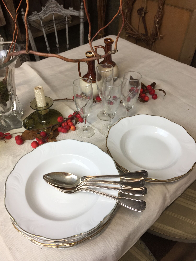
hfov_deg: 48.2
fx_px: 219
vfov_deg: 61.7
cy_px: 130
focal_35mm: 29
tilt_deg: -43.2
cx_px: 98
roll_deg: +0.9
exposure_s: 1/50
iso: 32
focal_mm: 4.15
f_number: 2.2
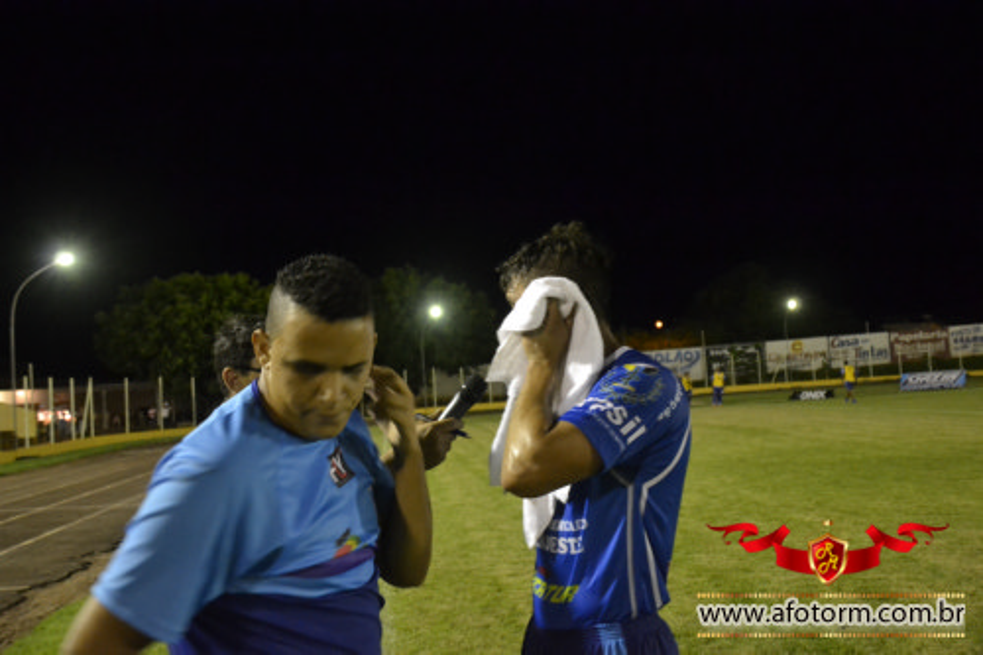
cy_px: 328
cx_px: 492
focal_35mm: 33
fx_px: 901
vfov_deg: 39.9
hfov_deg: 57.2
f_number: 3.8
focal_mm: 22
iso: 3200
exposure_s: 1/50
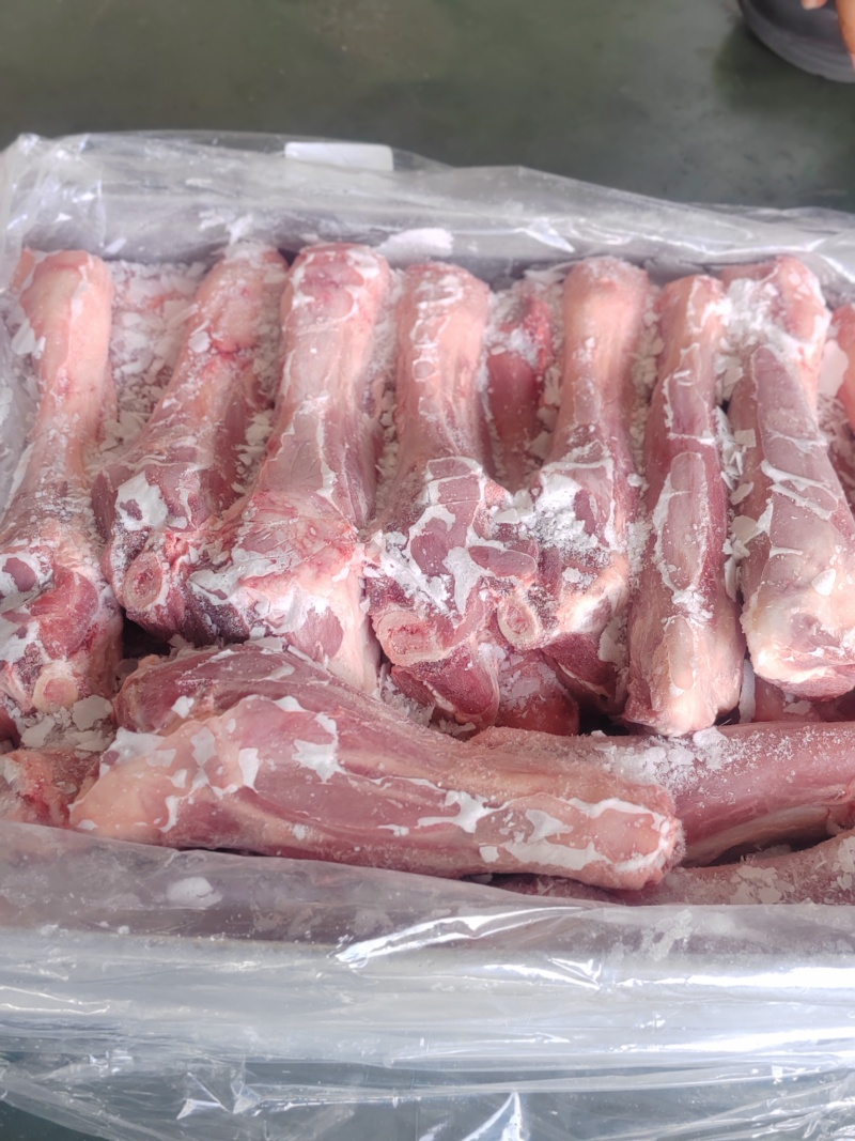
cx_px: 428
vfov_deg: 35.5
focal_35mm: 54
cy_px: 570
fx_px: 1779
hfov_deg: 27.0
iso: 320
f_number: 4.5
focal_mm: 6.14
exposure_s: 1/100
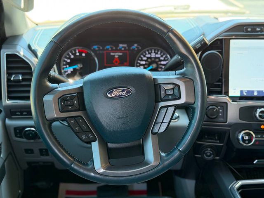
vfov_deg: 30.3
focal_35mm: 48
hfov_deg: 39.7
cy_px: 99
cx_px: 132
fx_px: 366
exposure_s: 1/72
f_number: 1.78
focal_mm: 6.76
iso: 200
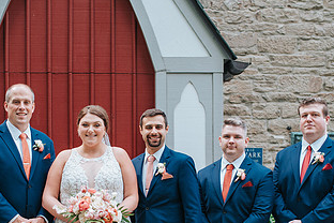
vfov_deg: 18.2
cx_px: 130
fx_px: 687
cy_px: 196
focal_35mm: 74
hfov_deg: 27.3
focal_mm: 35
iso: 720
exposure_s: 1/1250
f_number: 3.2
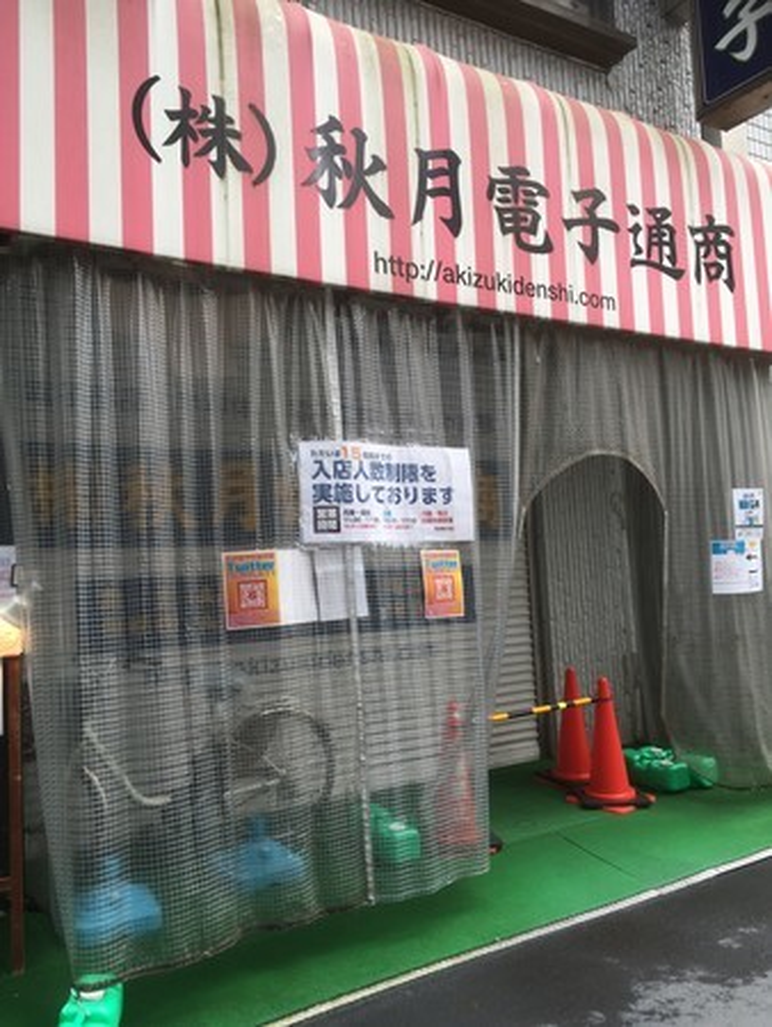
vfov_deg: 61.6
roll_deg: +5.2
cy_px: 514
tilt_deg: +4.3
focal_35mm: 29
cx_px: 386
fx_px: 862
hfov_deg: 48.3
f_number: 2.2
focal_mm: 4.15
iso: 25
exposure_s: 1/190
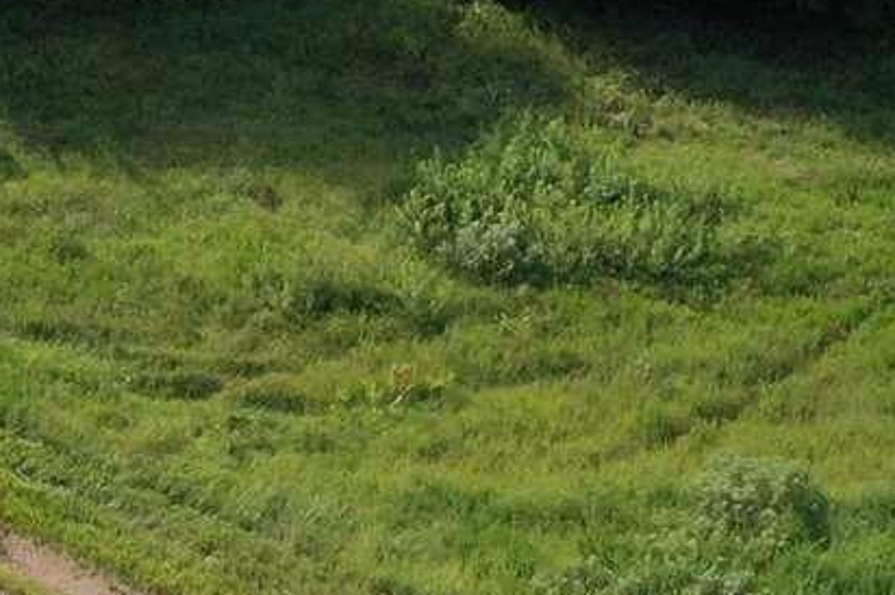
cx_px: -180
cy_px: -293
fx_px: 5192
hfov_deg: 9.7
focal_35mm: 209
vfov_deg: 6.5
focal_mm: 10.26
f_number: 6.3
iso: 100
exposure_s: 1/800
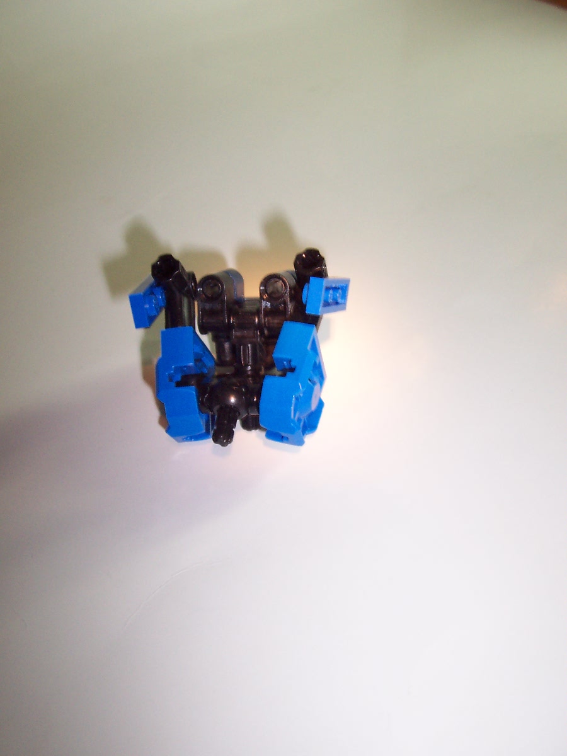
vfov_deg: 50.1
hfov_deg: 38.7
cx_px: 284
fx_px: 808
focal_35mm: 37
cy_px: 378
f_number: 2.8
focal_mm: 5.6
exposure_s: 1/60
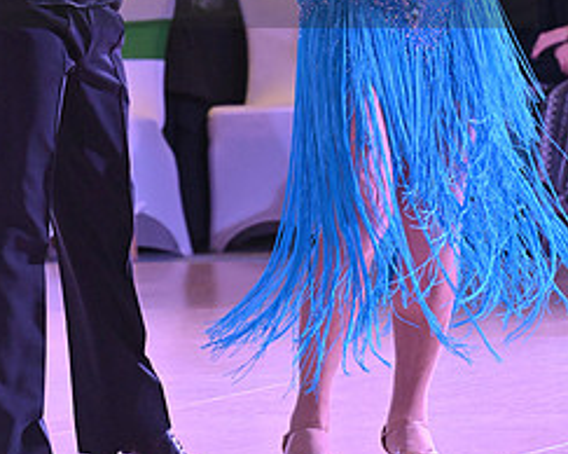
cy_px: -49
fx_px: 6971
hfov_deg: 4.7
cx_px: 216
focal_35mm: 415
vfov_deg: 3.7
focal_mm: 185
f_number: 7.1
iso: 5000
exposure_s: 1/400
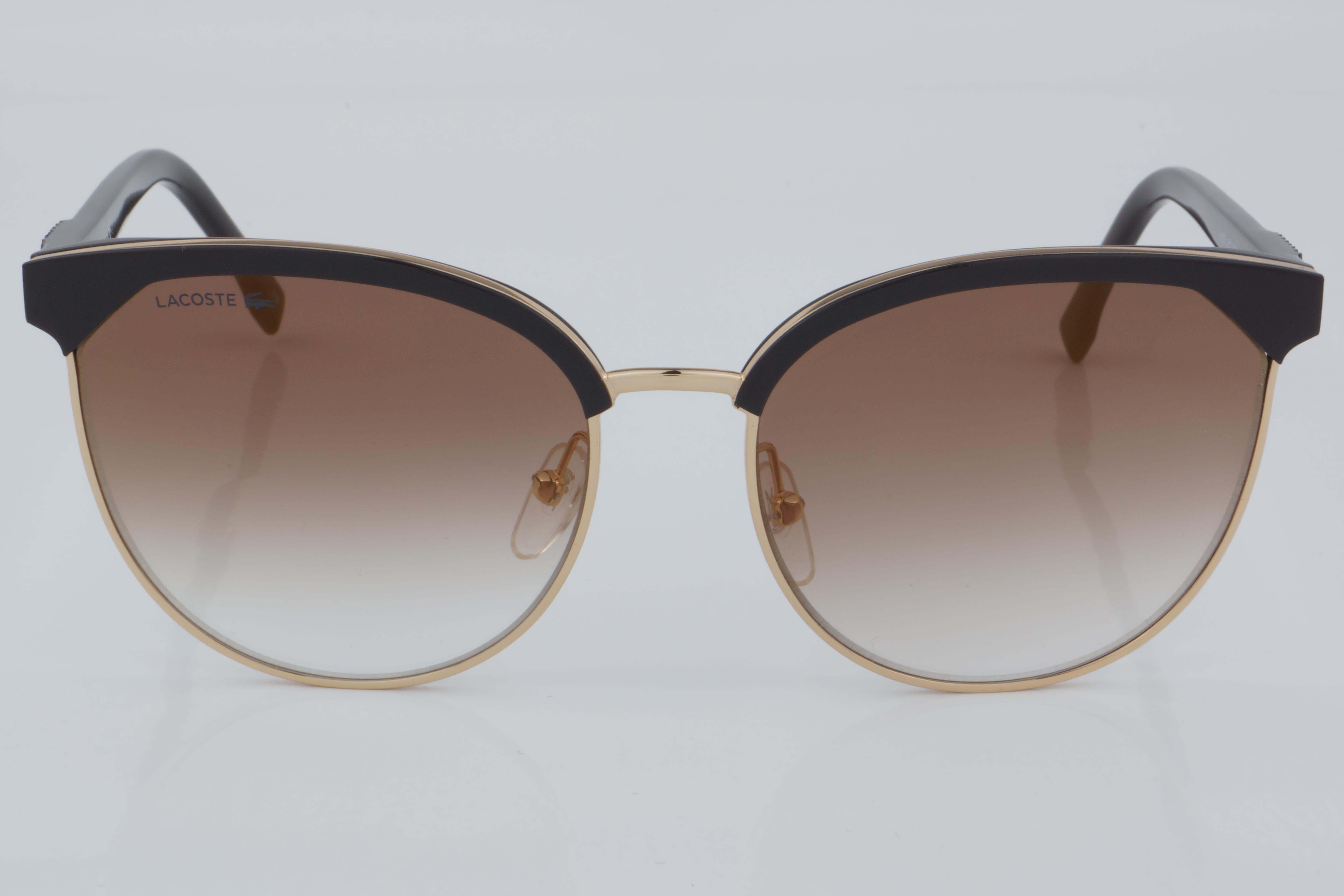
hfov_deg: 24.6
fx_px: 3080
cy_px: 448
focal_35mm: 82
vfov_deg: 16.6
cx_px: 672
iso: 100
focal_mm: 55
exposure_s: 1/4
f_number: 32
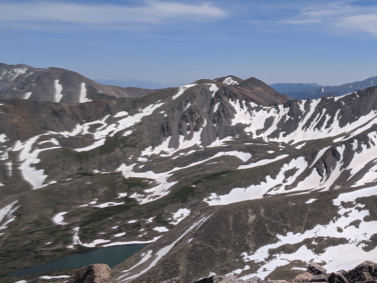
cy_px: 59
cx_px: 333
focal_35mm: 56
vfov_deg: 25.7
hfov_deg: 32.8
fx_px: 610
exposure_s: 1/3584
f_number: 2
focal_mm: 4.67
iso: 40
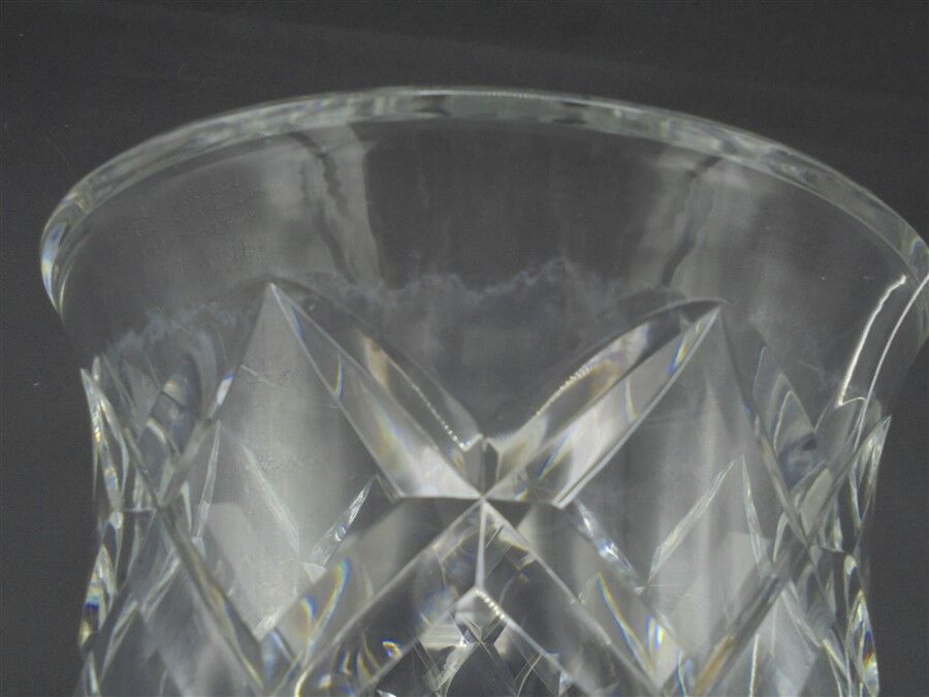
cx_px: 464
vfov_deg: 41.8
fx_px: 912
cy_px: 348
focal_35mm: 34
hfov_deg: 54.0
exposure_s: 1/30
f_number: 4
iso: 200
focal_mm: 6.1
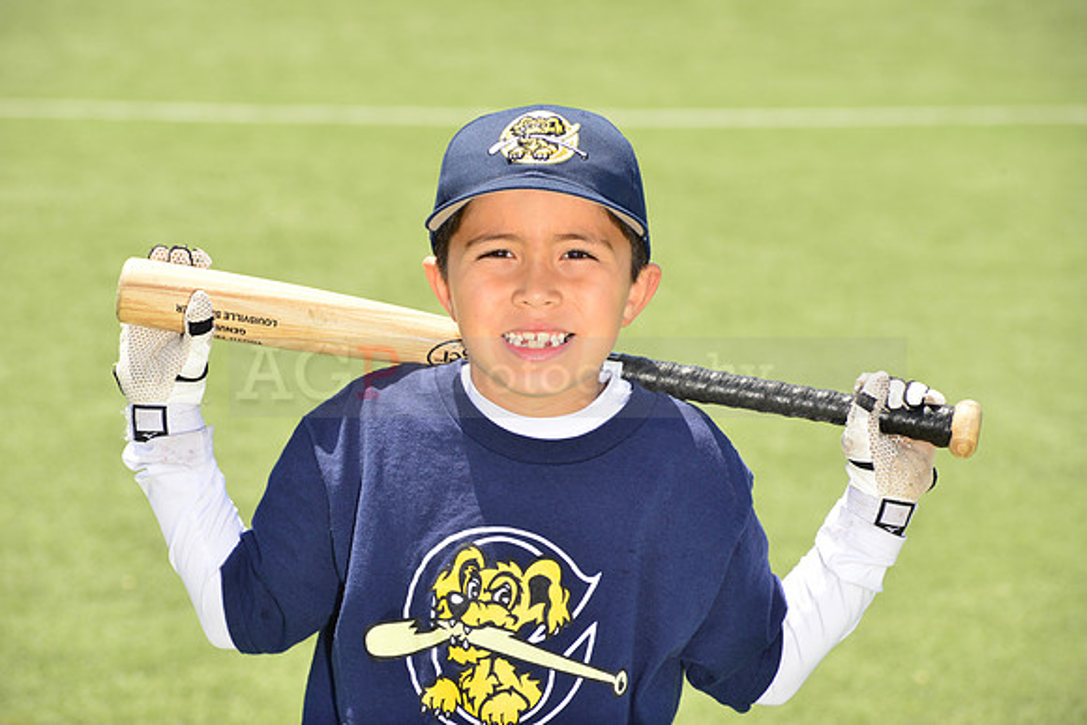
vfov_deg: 7.4
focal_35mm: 185
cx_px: 544
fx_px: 5587
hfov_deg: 11.1
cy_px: 362
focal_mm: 185
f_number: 11
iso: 250
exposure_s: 1/250
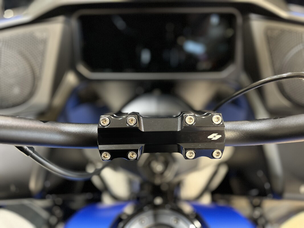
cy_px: 114
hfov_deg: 67.3
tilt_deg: -41.6
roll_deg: -18.1
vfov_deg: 53.1
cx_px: 152
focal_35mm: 26
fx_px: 228
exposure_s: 1/30
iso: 500
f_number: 1.6
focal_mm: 5.1
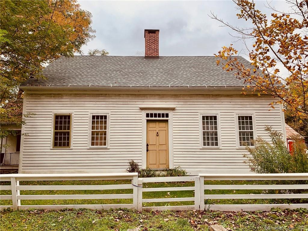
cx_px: 154
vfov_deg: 53.1
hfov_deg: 67.3
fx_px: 231
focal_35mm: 26
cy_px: 116
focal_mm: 4.25
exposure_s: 1/1011
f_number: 1.8
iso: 25
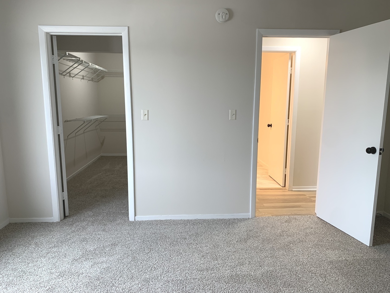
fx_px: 293
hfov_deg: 67.3
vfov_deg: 53.1
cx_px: 195
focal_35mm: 26
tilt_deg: -9.3
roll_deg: +0.4
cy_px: 146
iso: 64
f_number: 1.8
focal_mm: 4.25
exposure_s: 1/60
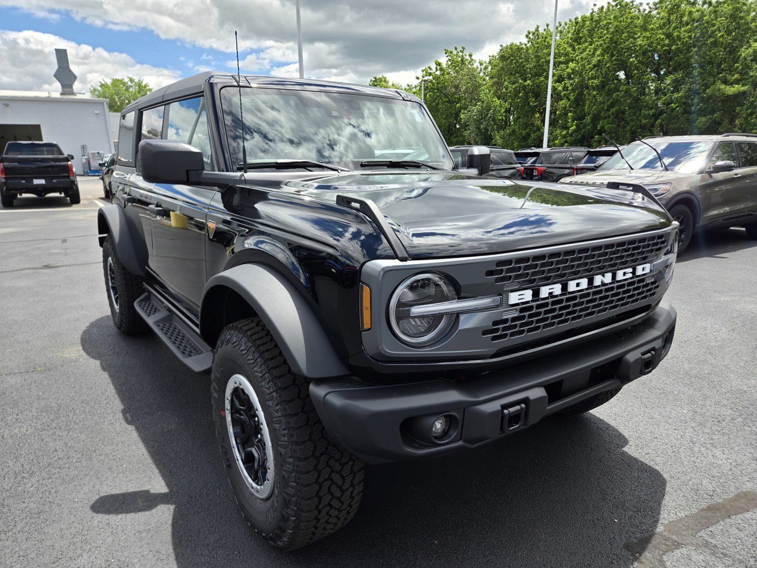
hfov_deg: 73.9
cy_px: 284
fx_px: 503
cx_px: 378
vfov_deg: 58.9
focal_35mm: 23
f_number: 1.8
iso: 25
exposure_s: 1/970
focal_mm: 5.4
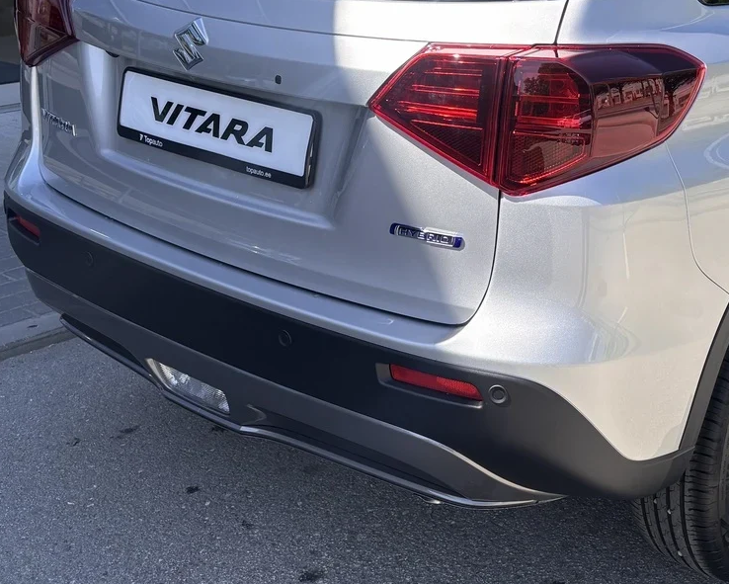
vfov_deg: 27.5
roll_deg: -0.8
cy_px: 196
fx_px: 1187
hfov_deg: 32.7
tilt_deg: -15.5
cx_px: 634
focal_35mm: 55
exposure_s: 1/1178
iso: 50
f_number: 1.6
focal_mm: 5.96
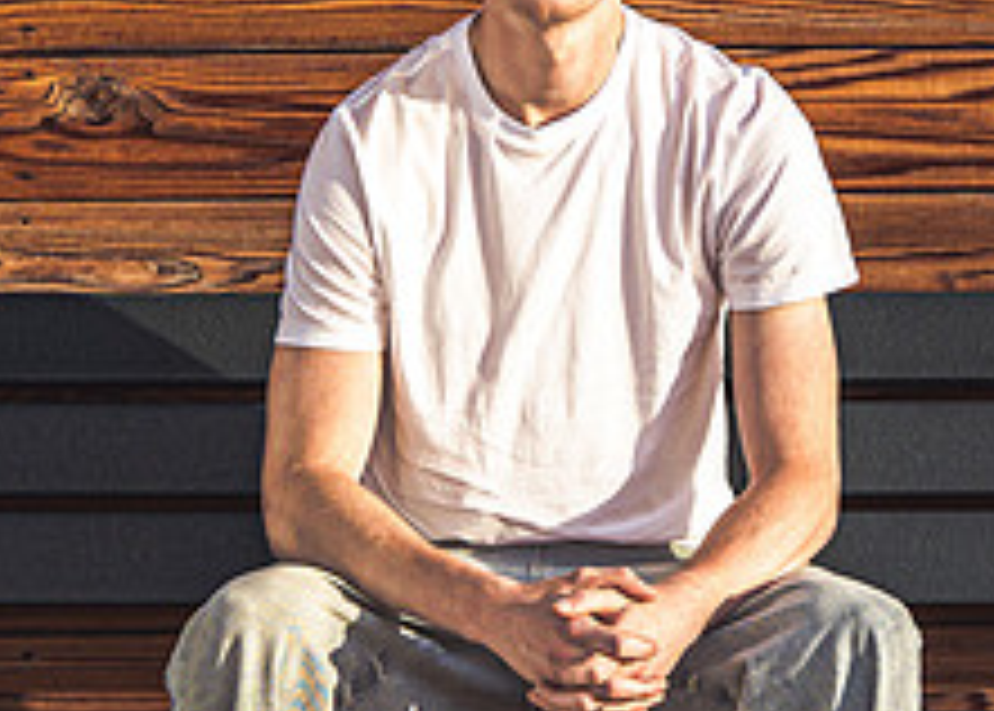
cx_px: 593
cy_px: 356
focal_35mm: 281
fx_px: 7935
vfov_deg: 5.1
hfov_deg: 7.2
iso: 125
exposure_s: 1/320
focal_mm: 43
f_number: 3.2
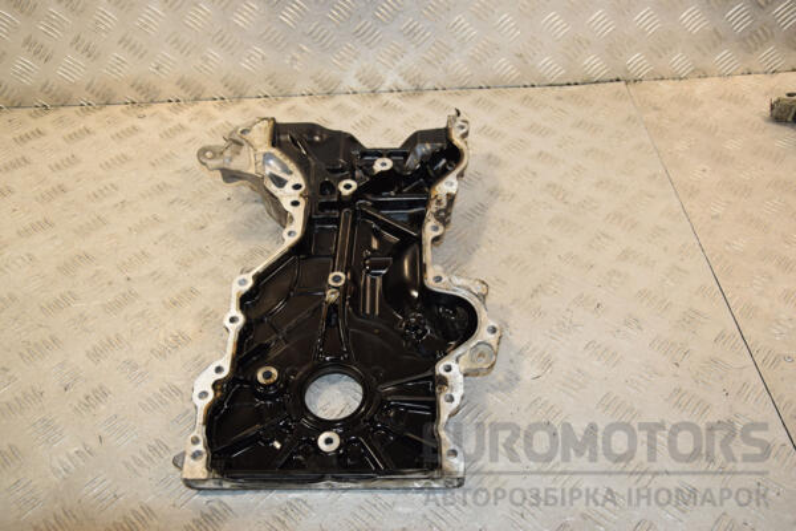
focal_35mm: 36
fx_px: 796
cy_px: 266
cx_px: 398
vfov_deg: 36.9
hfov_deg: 53.1
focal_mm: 24
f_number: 7.1
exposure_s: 1/200
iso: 800
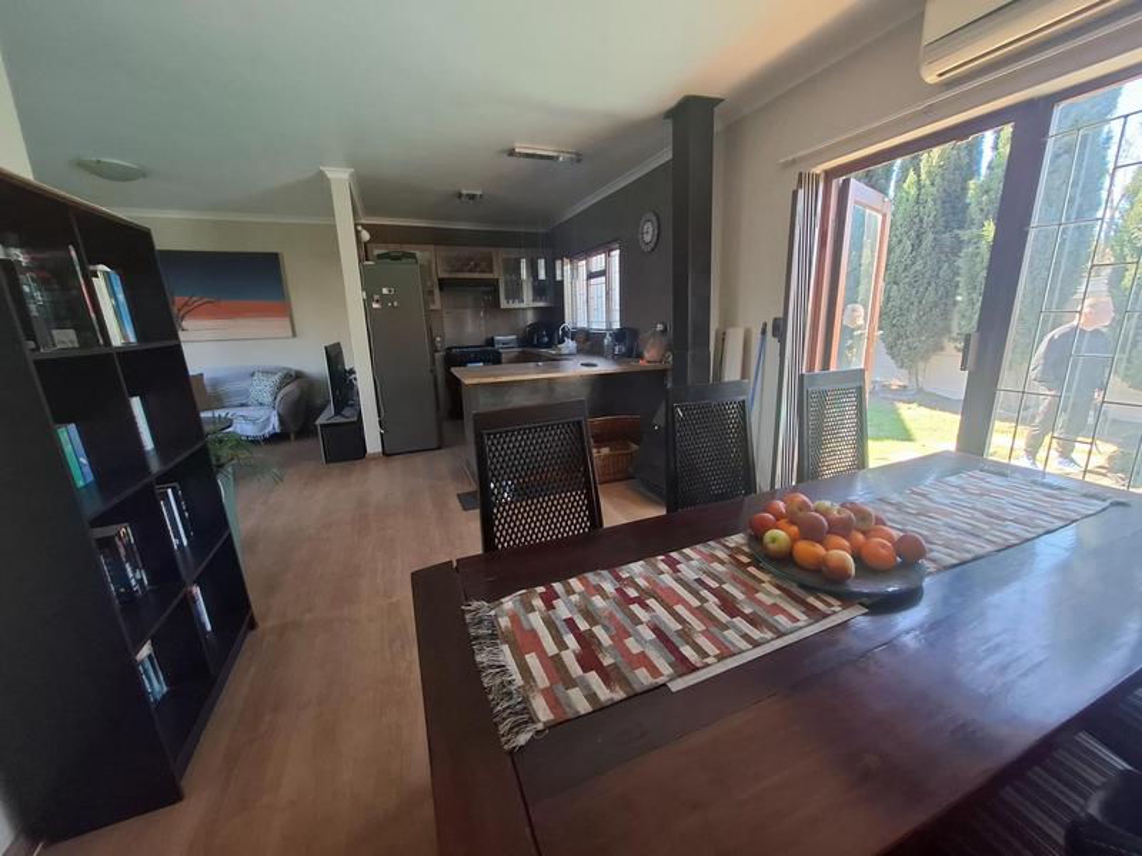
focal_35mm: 13
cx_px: 571
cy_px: 428
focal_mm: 1.74
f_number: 2.2
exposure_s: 1/50
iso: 125
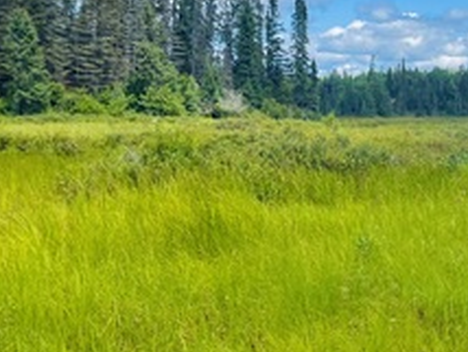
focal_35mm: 68
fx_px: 920
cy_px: 173
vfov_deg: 21.7
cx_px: 466
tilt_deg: -3.7
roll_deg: -0.4
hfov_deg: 27.0
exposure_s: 1/2137
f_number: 1.6
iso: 50
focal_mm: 5.1
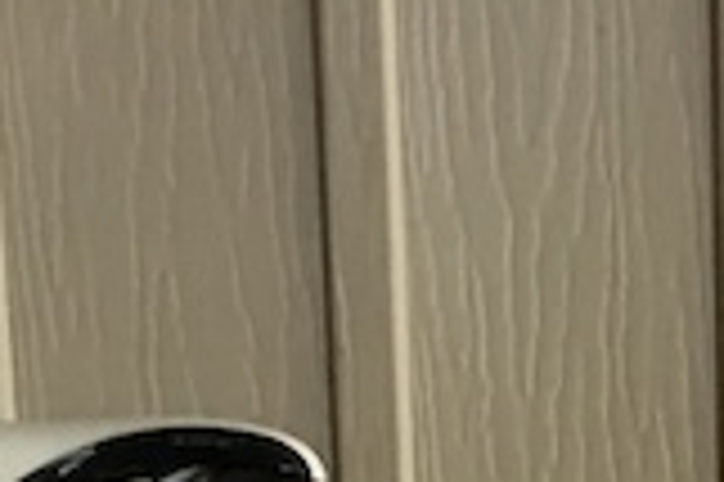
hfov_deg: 13.5
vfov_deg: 8.1
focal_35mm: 150
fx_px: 3014
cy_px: 1333
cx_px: 746
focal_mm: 4.15
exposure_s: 1/10
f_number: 2.2
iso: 80
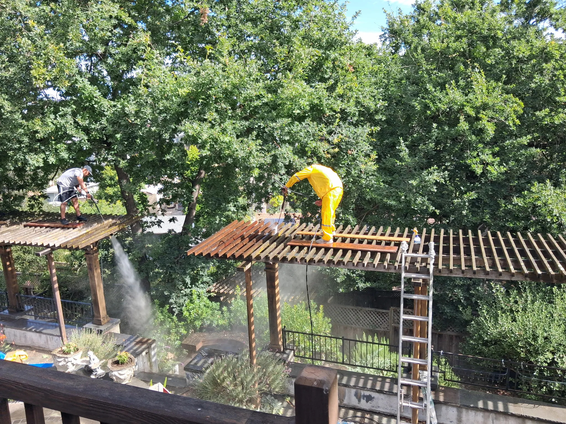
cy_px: 212
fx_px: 441
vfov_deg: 51.4
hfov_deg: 65.3
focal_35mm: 27
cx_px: 283
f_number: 1.8
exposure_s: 1/186
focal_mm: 4
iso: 25
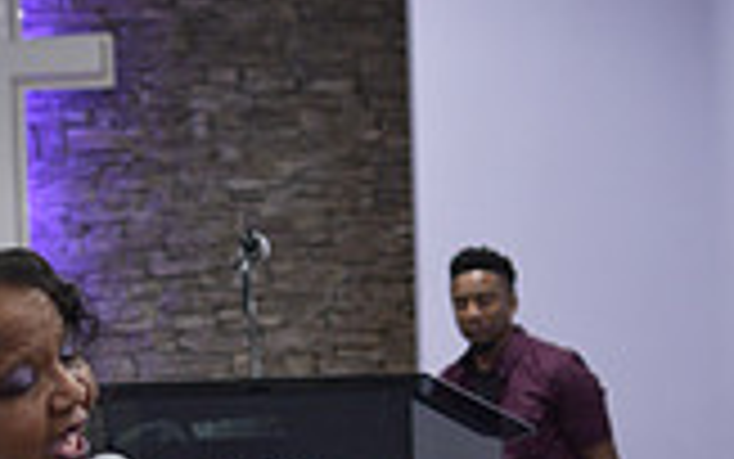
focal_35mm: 147
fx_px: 2950
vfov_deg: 8.7
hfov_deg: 14.1
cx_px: 189
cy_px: 711
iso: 1000
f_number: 2.5
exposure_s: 1/160
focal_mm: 35
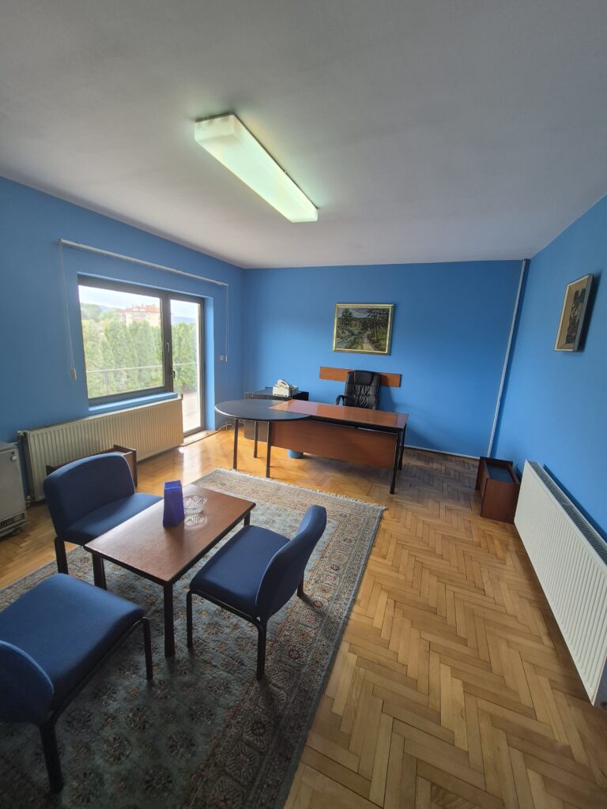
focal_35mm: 13
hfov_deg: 89.9
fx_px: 304
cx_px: 304
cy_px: 404
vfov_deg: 106.2
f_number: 2.2
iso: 64
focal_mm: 1.74
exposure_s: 1/50
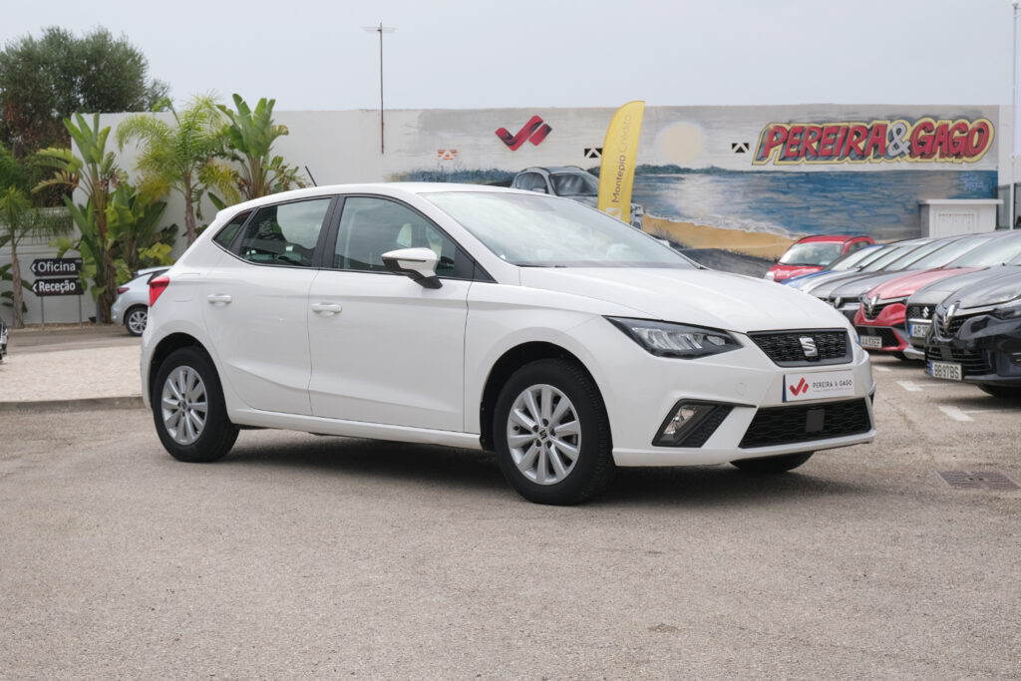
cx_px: 510
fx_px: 1503
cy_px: 340
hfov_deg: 37.5
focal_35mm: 53
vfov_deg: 25.5
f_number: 9
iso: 160
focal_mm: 35.3
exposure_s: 1/250
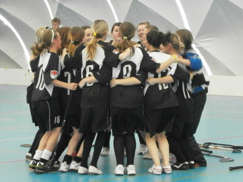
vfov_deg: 11.4
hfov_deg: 15.2
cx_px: 122
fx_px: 913
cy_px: 91
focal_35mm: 130
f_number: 6.5
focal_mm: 23.5
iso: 1600
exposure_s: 1/80
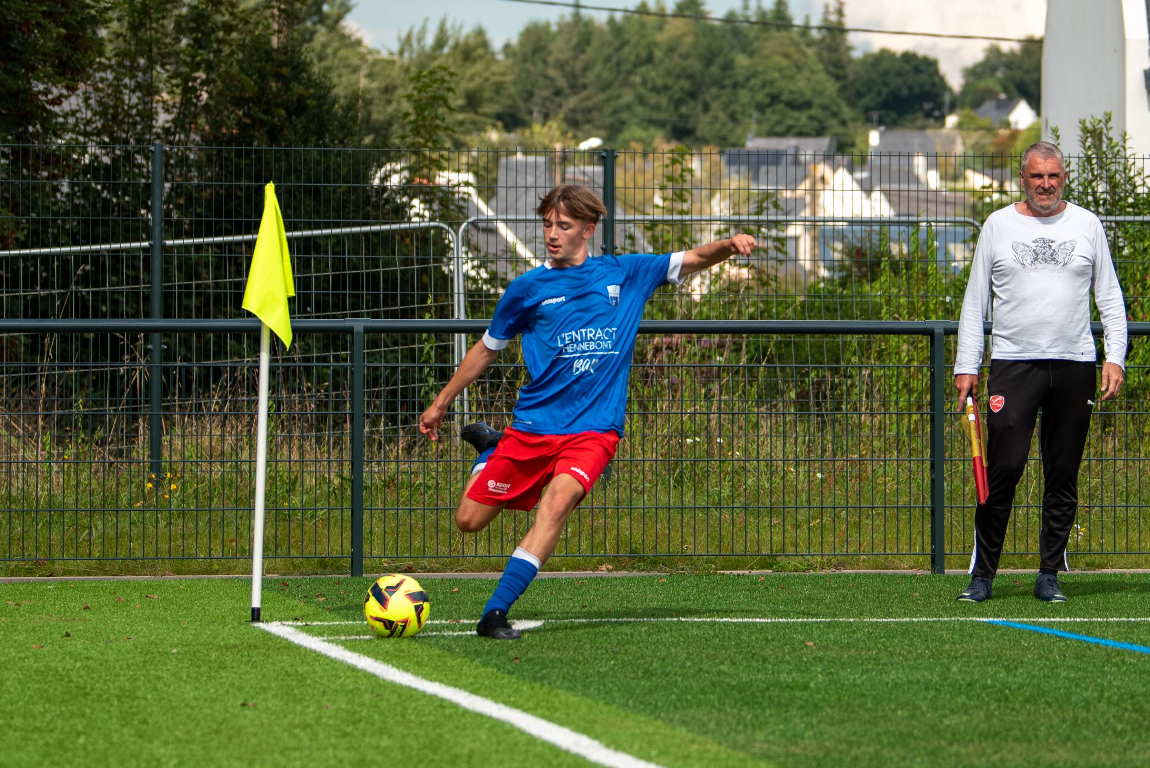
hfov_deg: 12.2
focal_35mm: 169
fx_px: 5388
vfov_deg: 8.1
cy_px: 156
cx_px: 599
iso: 200
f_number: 2.8
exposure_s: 1/4000
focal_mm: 82
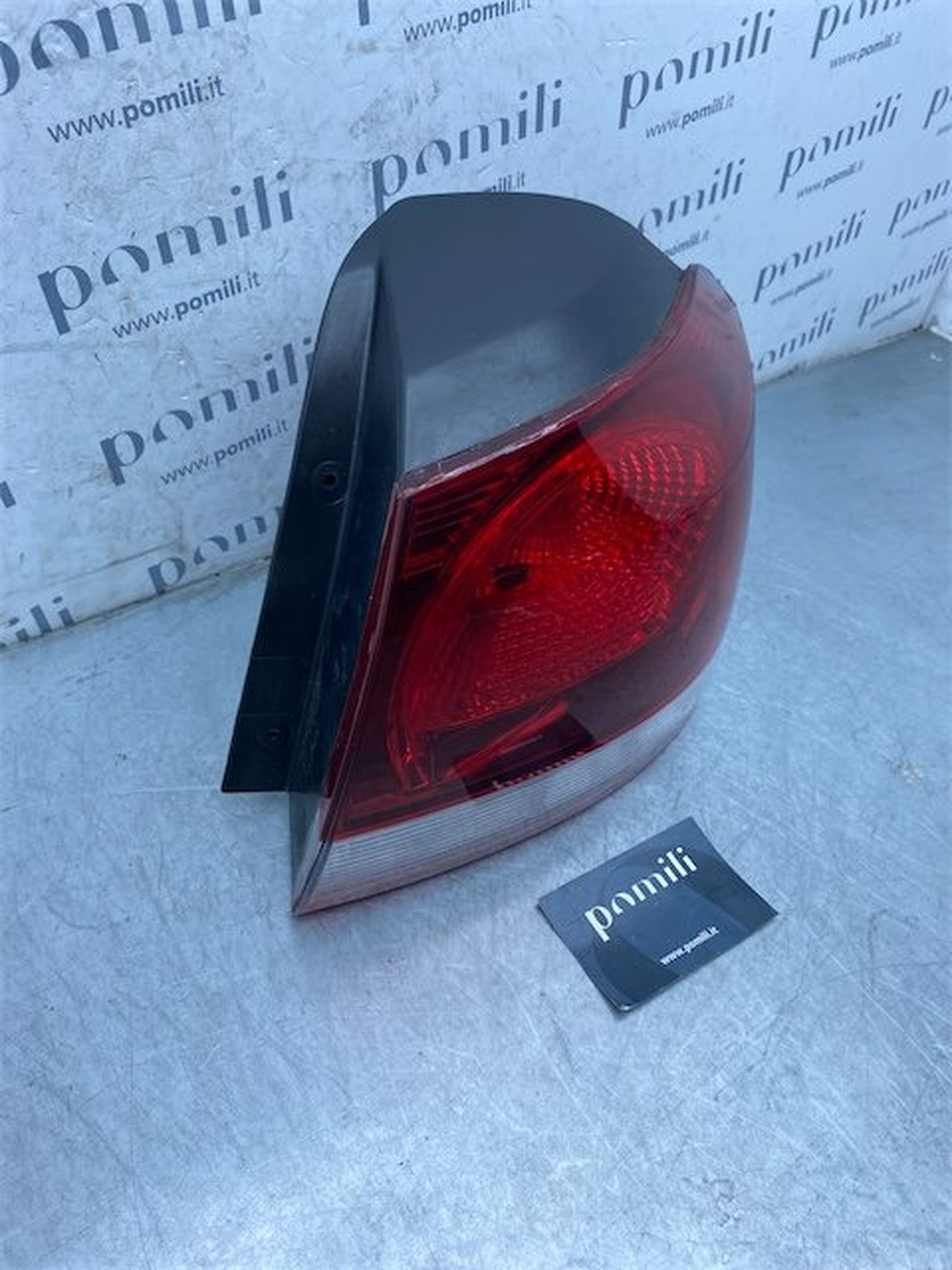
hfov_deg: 53.1
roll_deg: -12.5
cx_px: 476
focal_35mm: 26
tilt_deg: -42.7
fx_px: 953
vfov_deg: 67.3
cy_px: 635
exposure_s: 1/733
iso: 32
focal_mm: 4.25
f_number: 1.8
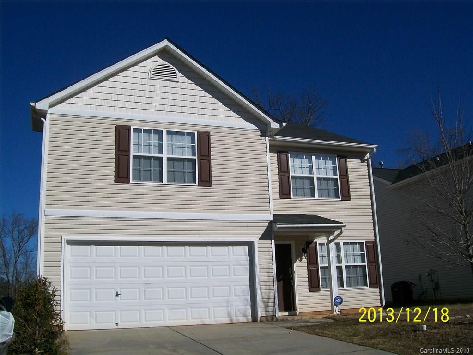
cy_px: 178
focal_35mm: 36
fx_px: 492
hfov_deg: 51.4
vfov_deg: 39.7
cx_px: 236
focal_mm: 6
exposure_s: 1/1401
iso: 80
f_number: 4.8
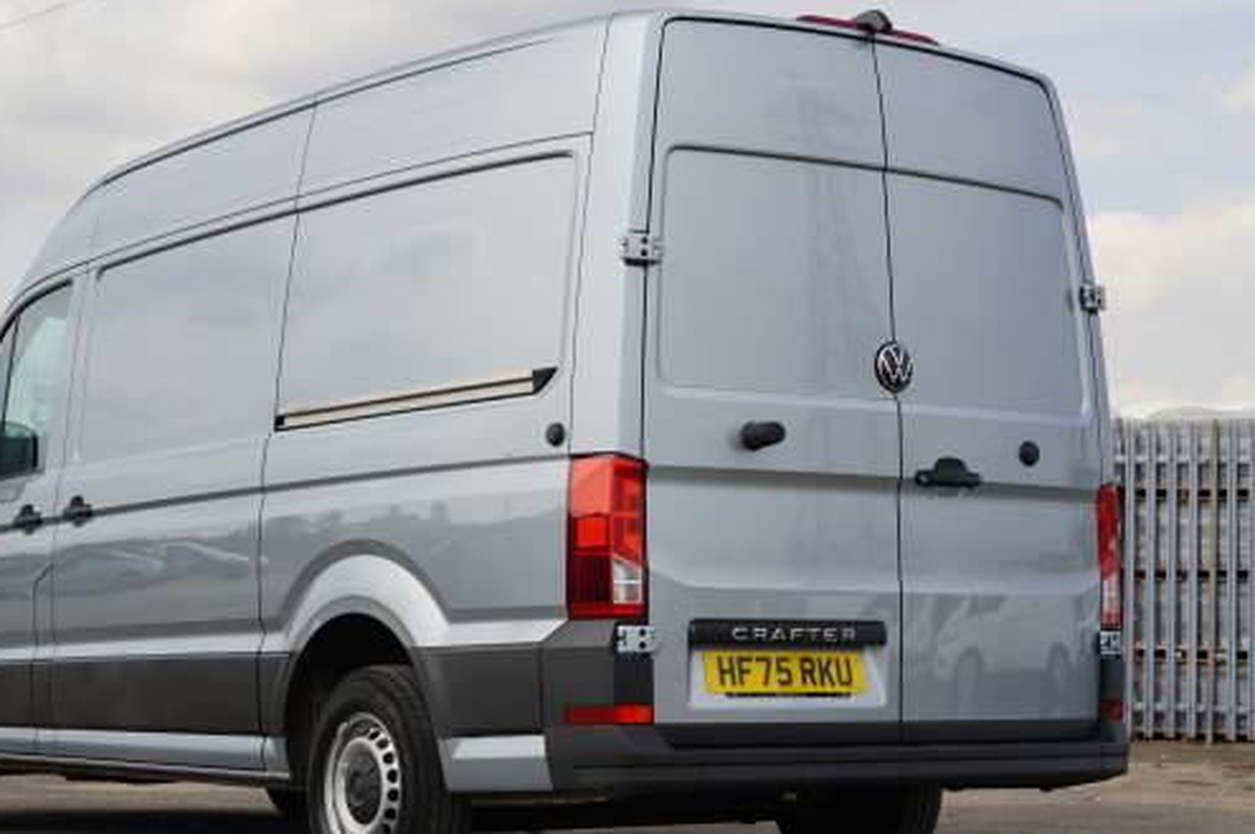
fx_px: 2634
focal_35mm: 76
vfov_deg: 18.0
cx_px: 573
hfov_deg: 26.8
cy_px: 451
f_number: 8
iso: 100
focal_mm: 39
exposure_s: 1/90
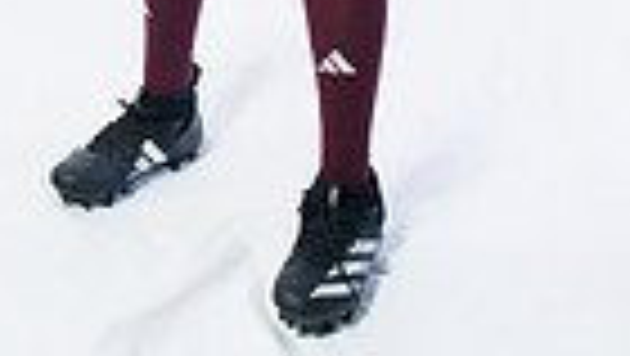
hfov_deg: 19.6
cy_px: -536
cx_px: 117
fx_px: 1806
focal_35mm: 108
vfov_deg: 9.7
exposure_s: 1/250
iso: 640
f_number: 8
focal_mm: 32
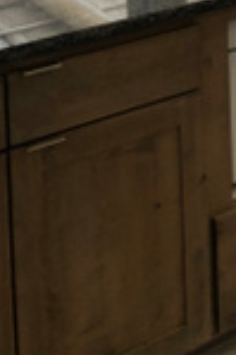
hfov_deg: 13.8
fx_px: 926
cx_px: 339
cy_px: -181
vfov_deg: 19.0
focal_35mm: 94
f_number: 1.8
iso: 25
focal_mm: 3.99
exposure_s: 1/40
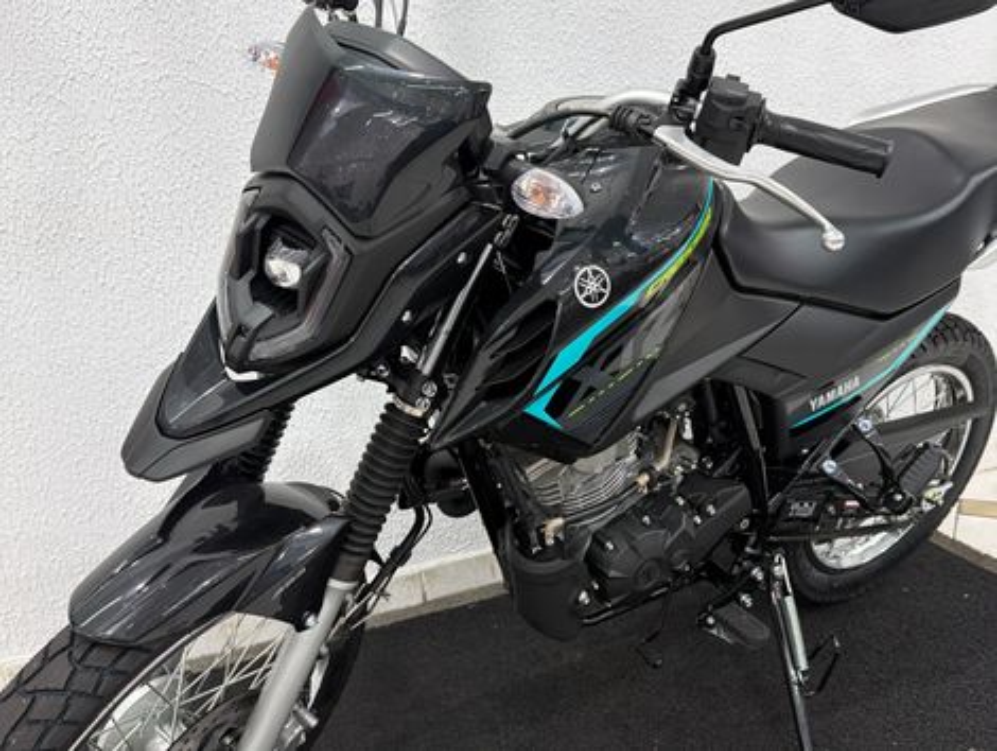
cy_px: 376
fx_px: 692
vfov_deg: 56.9
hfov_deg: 71.5
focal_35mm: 24
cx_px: 498
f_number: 1.78
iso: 160
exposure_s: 1/60
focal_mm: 6.76
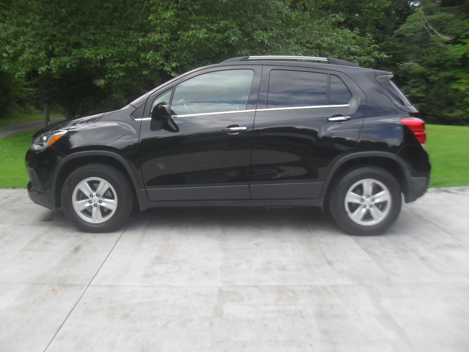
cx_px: 234
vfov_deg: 40.7
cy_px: 176
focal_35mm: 35
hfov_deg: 52.6
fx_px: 474
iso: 100
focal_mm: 6.3
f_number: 3.2
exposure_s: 1/350
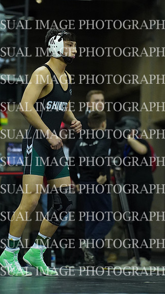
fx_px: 1843
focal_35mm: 237
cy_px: 148
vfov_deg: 9.1
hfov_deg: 5.1
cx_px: 75
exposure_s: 1/1250
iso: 6400
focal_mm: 150
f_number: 2.8
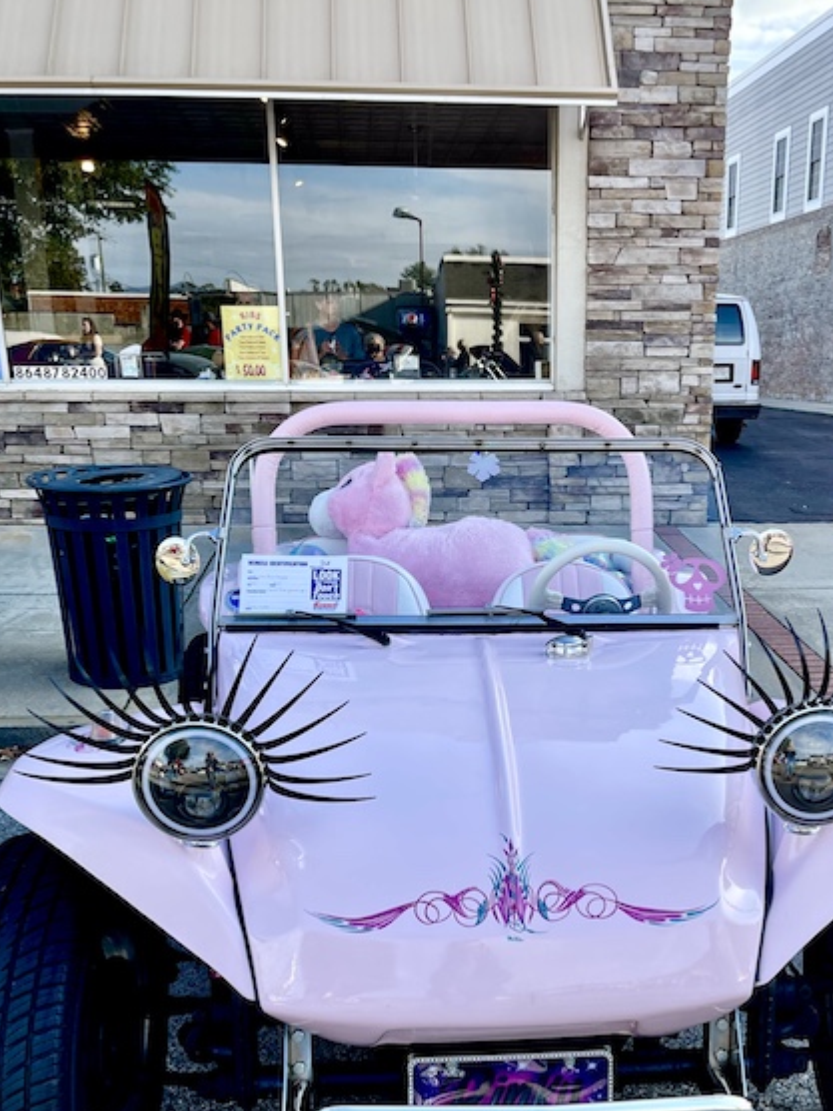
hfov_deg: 39.5
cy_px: 735
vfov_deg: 50.5
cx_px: 503
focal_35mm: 36
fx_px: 1155
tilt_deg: -16.2
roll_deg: +1.0
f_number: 1.6
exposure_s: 1/923
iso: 32
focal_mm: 5.1
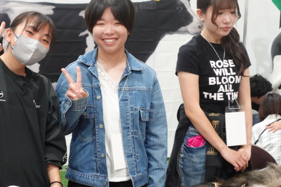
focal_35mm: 71
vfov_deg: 19.2
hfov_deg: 28.4
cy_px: 109
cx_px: 104
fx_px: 554
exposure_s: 1/60
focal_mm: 19.57
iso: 1600
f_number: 2.8
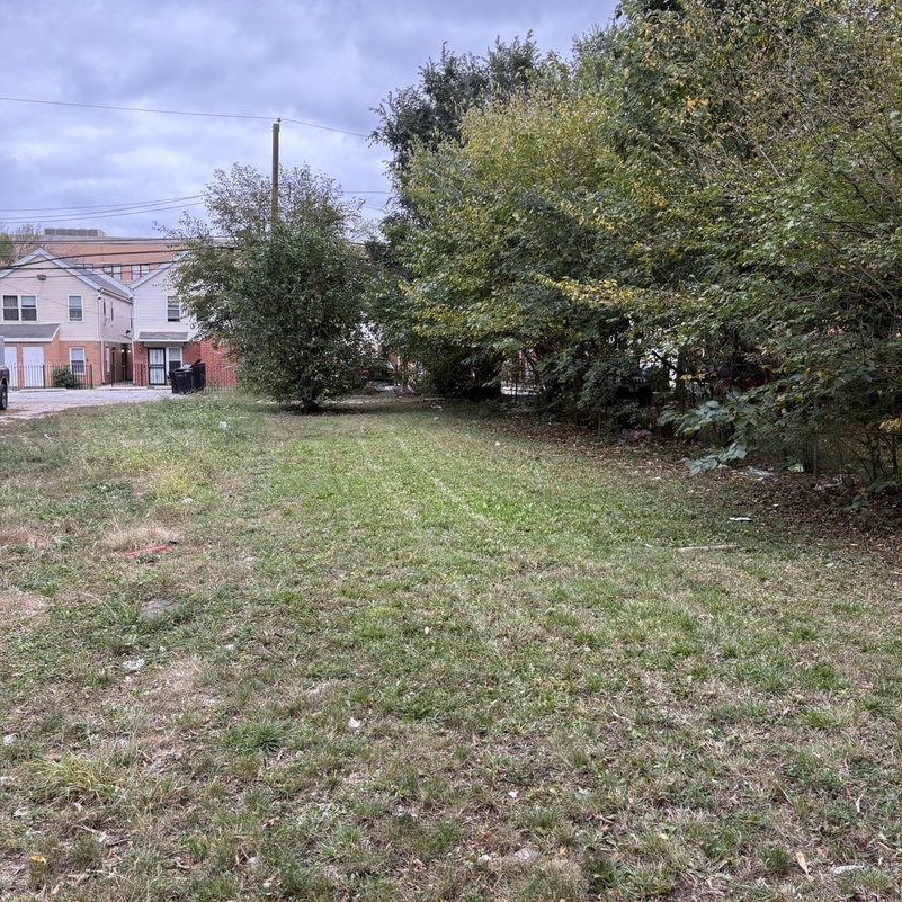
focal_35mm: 31
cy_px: 437
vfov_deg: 52.5
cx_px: 453
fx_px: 914
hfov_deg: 52.5
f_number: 1.6
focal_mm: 5.96
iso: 40
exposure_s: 1/167
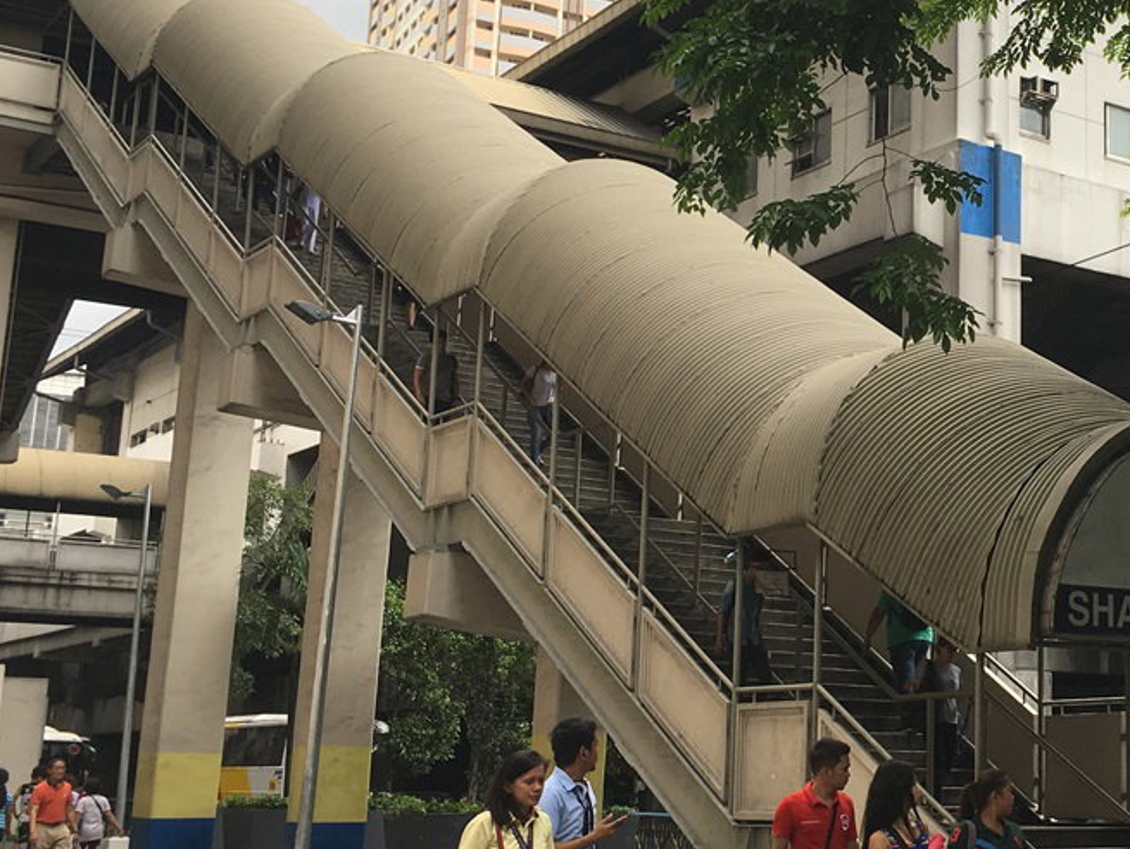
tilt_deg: +13.9
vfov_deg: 24.8
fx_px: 1927
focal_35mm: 59
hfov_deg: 31.1
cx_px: 1034
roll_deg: -0.3
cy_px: 349
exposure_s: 1/463
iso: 25
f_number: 2.2
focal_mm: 4.2
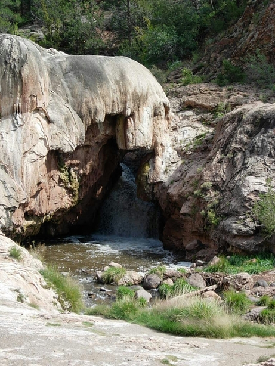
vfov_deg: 17.4
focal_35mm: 113
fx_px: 1196
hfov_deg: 13.1
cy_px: 183
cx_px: 138
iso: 64
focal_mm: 23.4
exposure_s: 1/209
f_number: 4.9
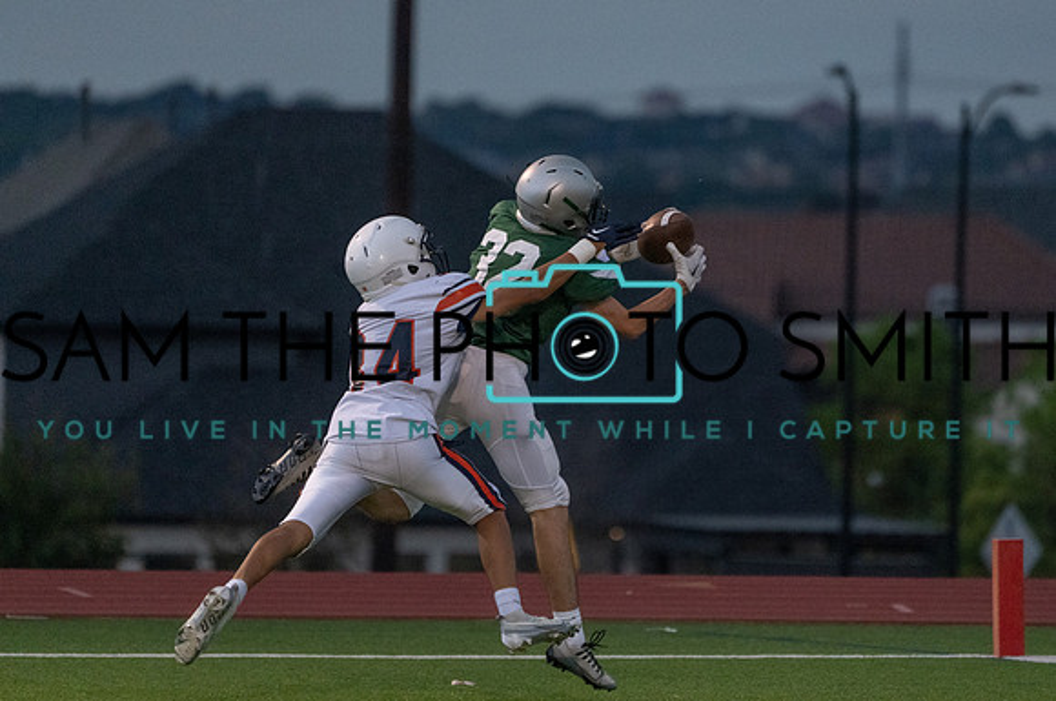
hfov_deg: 4.1
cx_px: 628
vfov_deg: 2.7
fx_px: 14741
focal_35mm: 503
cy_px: 282
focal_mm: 400
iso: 6400
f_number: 5.6
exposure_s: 1/1000
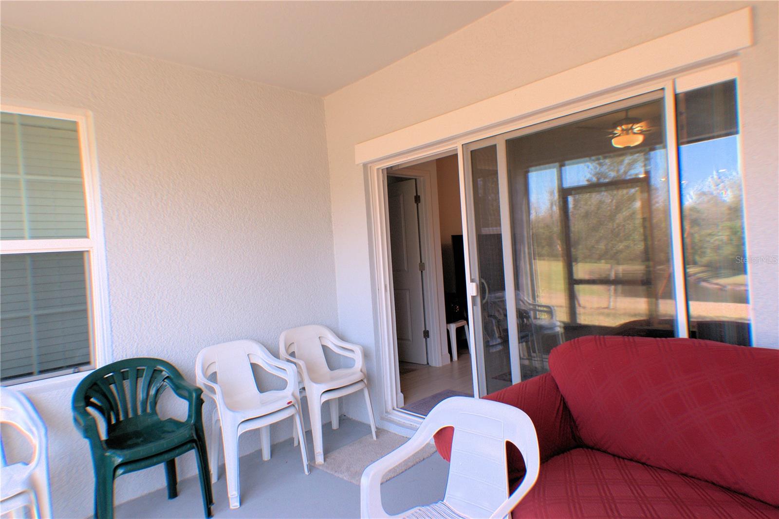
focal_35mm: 36
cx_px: 390
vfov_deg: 36.9
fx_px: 779
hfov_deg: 53.1
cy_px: 260
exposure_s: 1/125
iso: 400
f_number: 5.6
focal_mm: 24
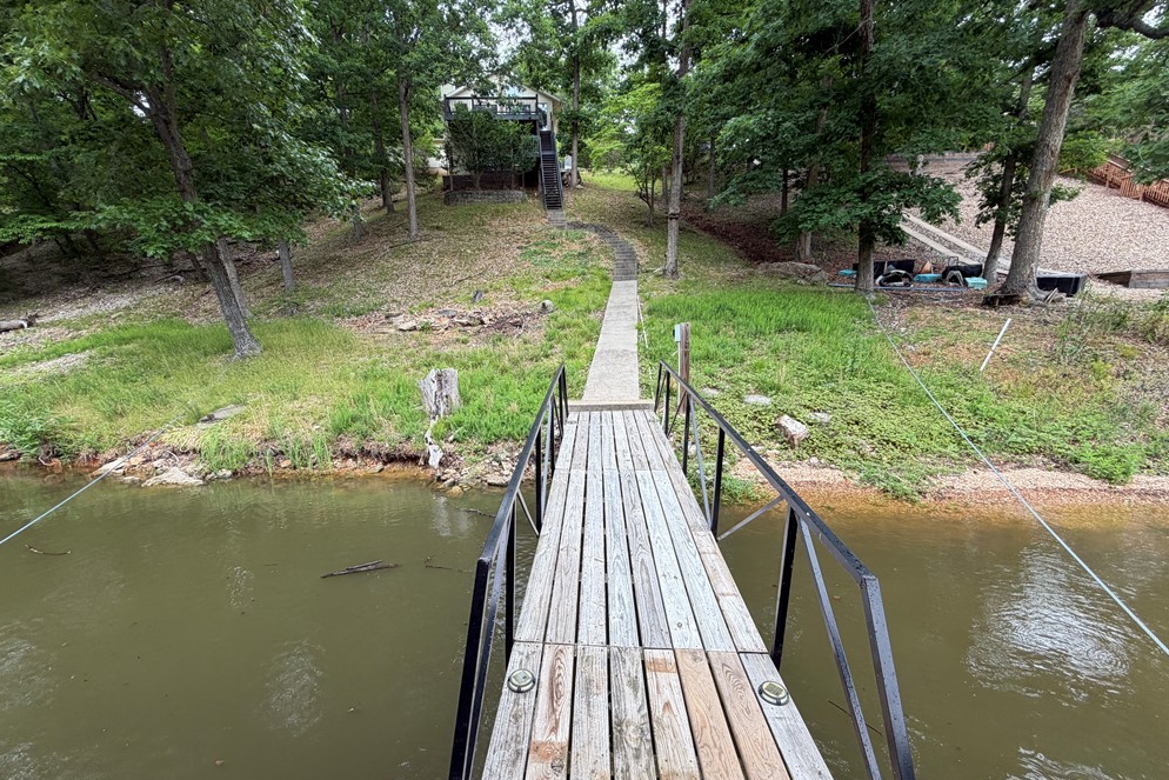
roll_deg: +1.7
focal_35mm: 15
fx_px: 487
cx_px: 573
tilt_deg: -11.2
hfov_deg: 100.4
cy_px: 427
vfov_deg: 77.1
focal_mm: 2.22
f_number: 2.2
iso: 50
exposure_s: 1/121
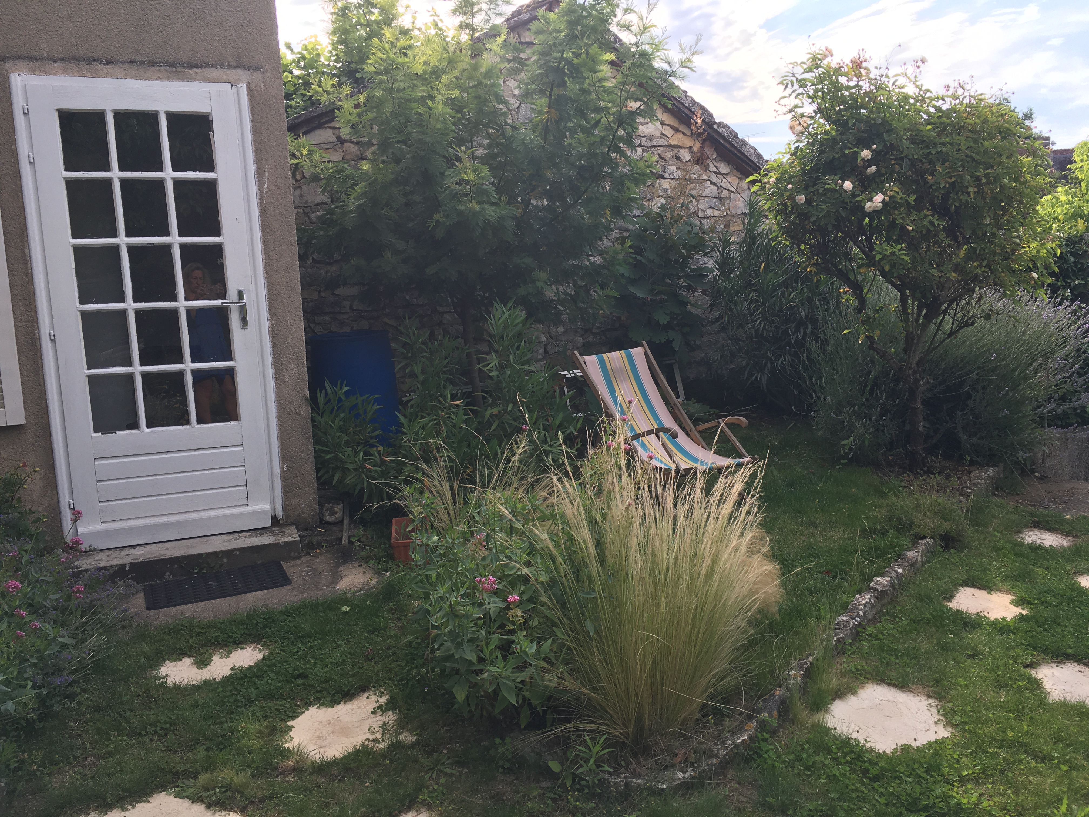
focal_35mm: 29
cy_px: 408
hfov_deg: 61.7
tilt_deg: -5.9
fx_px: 912
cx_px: 544
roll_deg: +2.4
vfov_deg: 48.2
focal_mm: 4.15
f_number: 2.2
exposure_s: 1/516
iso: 25
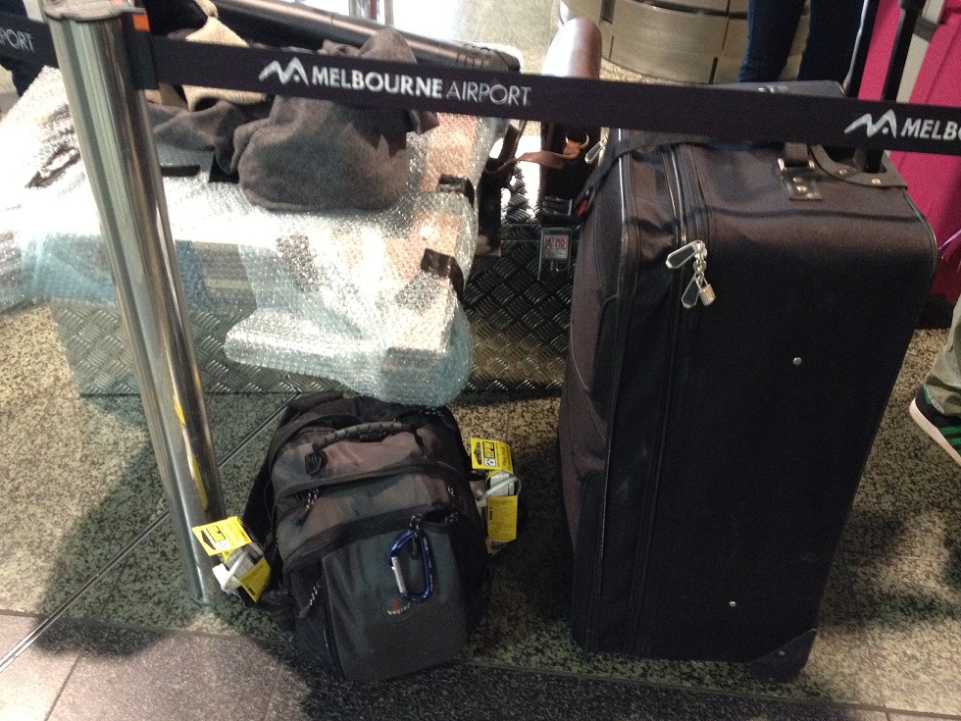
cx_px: 480
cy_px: 360
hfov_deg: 52.6
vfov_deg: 40.7
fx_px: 972
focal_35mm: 35
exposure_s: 1/15
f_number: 2.4
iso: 400
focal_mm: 4.28
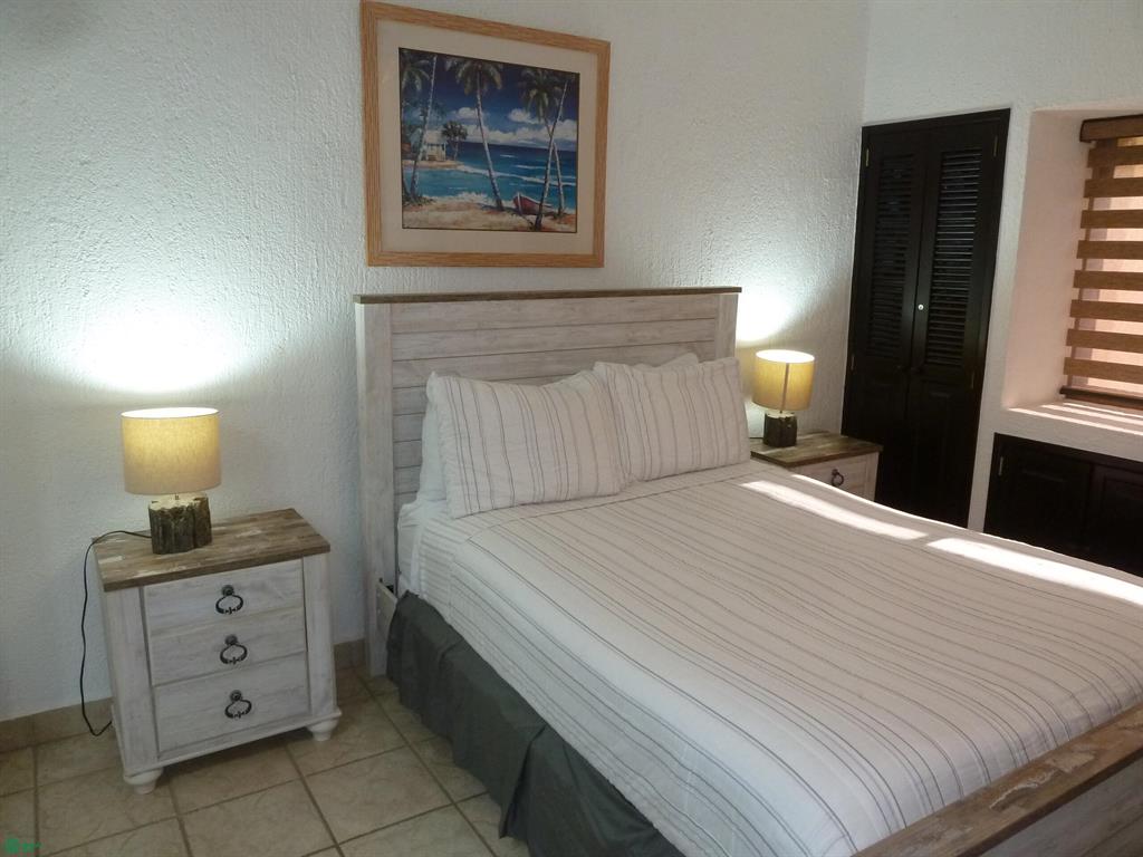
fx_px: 825
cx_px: 572
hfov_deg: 69.4
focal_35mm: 25
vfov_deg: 54.9
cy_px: 428
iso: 250
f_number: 3.3
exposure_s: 1/30
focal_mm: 4.1
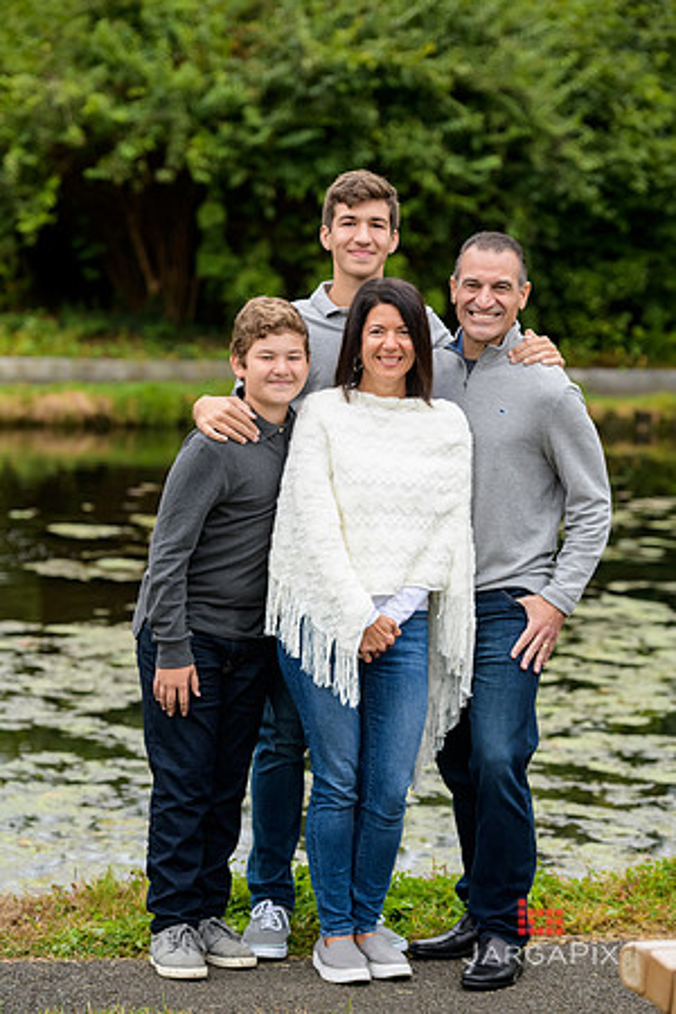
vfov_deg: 17.6
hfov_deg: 11.8
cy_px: 507
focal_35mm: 116
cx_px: 338
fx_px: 3267
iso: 800
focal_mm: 116
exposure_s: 1/400
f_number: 4
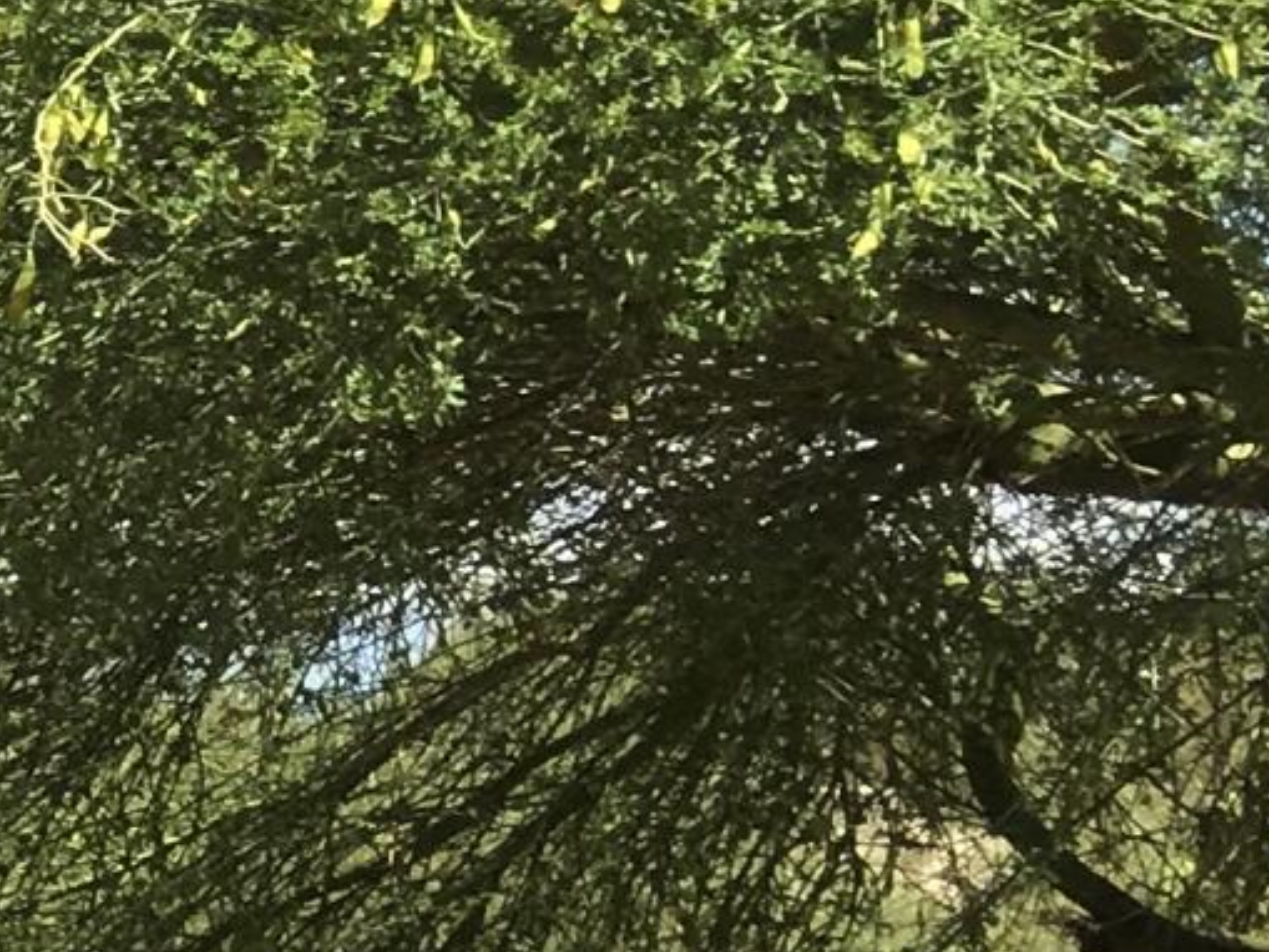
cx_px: -2458
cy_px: 915
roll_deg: -0.9
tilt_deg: +2.5
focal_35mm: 171
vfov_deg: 8.6
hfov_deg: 9.3
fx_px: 6270
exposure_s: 1/1261
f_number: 2.2
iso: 25
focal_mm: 4.15
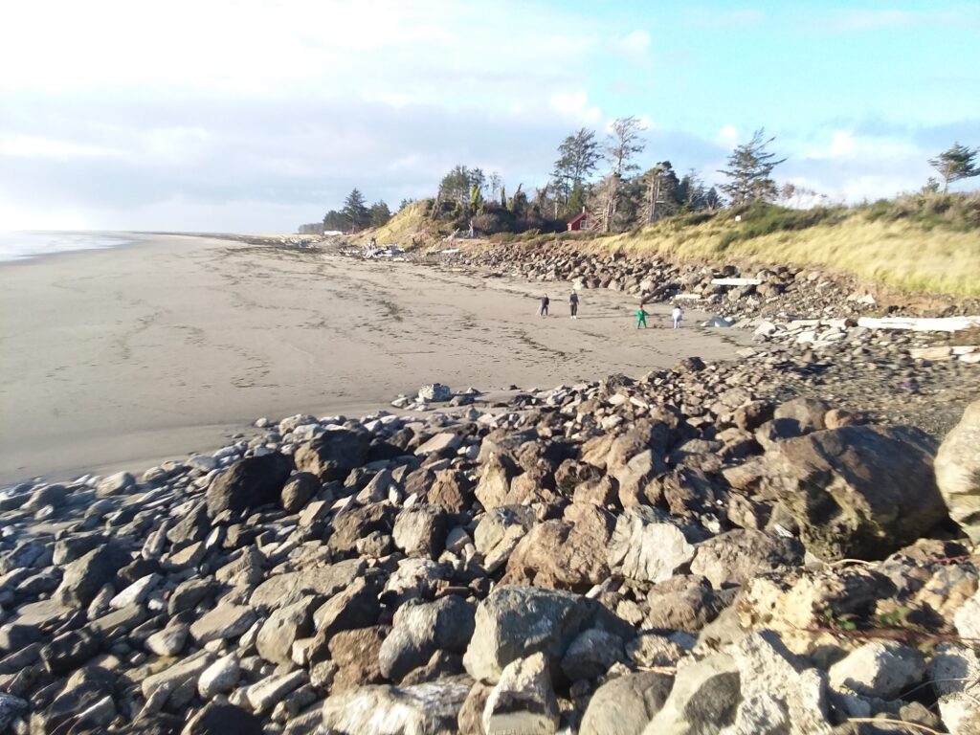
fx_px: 764
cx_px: 490
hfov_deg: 65.3
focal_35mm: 27
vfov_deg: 51.4
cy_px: 368
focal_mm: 2.91
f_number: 1.9
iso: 50
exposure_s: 1/421
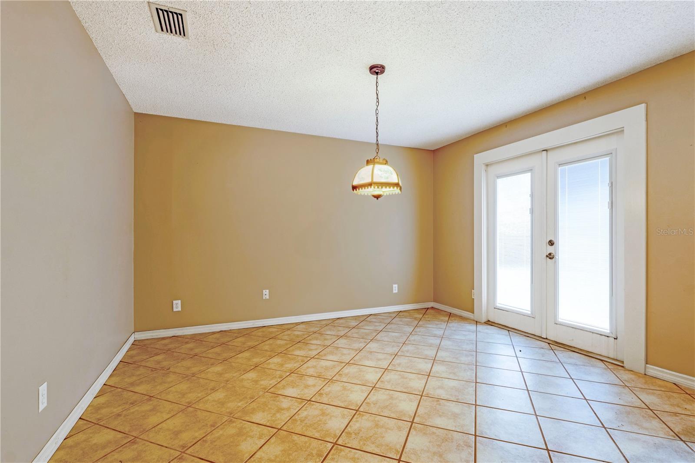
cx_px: 348
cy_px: 232
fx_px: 318
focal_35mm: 16
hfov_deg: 95.0
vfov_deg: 72.0
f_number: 9
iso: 250
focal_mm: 11
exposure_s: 1/50
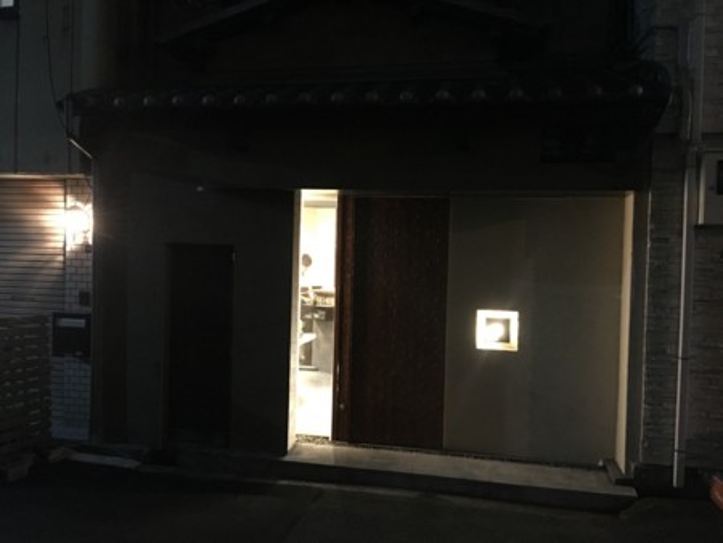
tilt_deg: -1.6
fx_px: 606
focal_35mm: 29
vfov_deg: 48.3
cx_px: 362
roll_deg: -2.0
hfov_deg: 61.6
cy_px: 272
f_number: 2.2
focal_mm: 4.15
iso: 320
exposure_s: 1/4
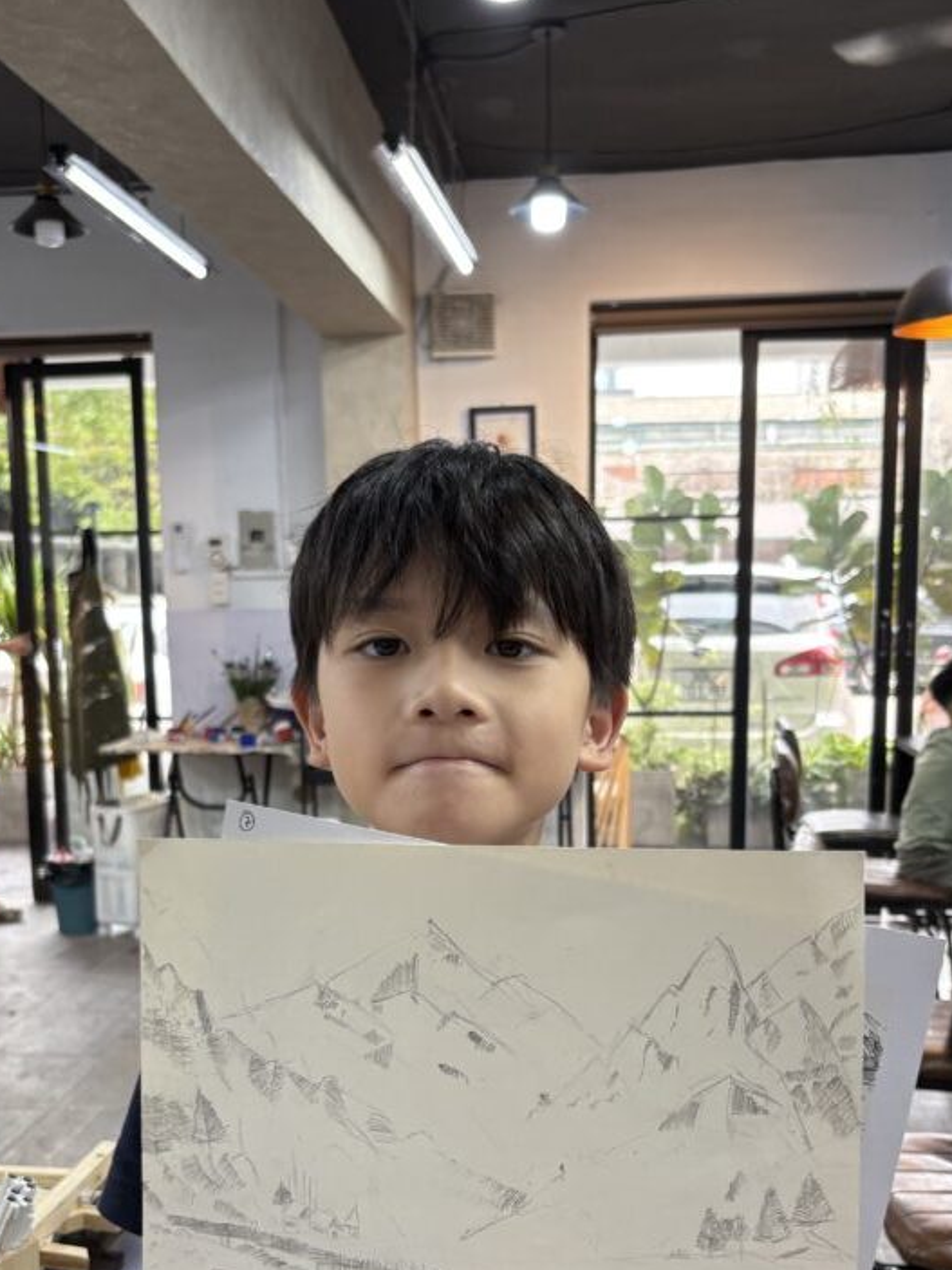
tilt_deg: -6.7
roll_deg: +1.0
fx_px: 1357
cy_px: 779
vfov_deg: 49.7
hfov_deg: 38.6
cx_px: 452
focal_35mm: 37
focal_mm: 5.96
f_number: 1.6
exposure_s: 1/100
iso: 100
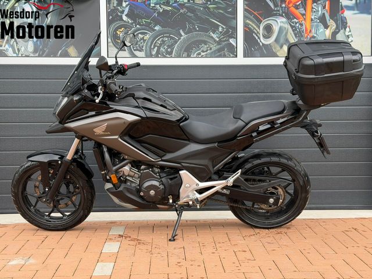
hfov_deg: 39.7
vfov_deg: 30.3
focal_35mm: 48
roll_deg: +0.4
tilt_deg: -2.7
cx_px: 186
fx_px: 516
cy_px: 140
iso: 80
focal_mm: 6.76
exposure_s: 1/566
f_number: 1.78
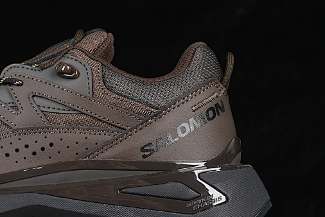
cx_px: 28
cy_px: 107
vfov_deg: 8.6
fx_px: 1445
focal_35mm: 160
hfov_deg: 12.7
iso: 160
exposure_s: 1/60
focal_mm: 50
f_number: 6.3
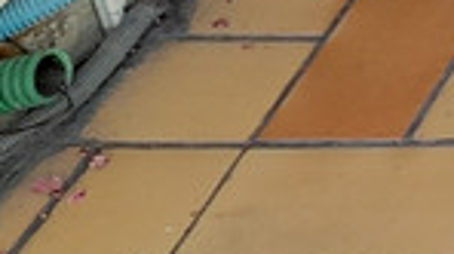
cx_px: 1483
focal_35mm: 196
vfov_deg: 5.4
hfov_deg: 8.6
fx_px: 2358
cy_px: -780
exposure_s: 1/100
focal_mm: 4.6
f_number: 2
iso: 25
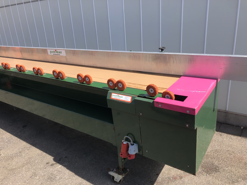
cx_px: 124
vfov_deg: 49.7
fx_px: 200
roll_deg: +4.9
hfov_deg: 63.4
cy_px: 92
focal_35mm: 28
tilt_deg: -20.2
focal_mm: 4
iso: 20
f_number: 1.8
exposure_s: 1/979
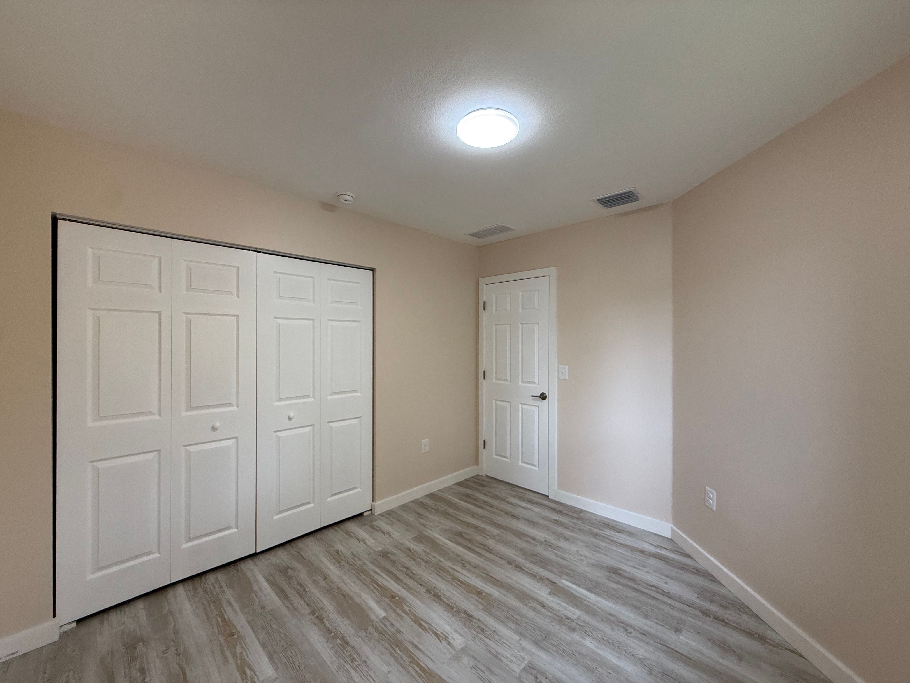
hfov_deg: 102.1
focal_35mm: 14
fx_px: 368
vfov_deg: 85.7
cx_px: 455
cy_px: 342
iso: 250
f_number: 2.2
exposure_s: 1/120
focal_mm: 2.22
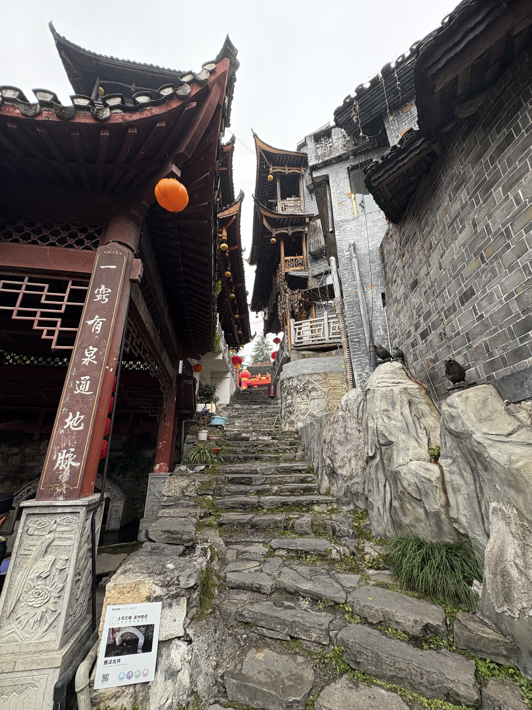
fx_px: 287
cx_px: 266
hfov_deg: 85.7
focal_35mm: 14
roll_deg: +0.5
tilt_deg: +20.1
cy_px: 355
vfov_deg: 102.1
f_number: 2.2
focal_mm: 2.22
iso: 160
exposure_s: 1/99
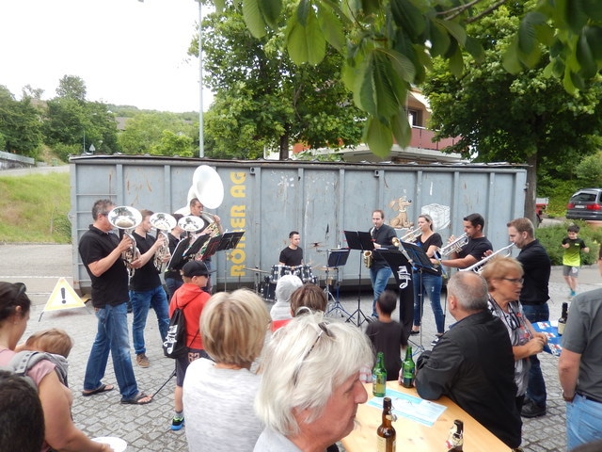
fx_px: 435
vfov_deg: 54.9
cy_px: 226
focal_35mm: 25
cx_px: 301
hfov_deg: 69.4
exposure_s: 1/30
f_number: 3.4
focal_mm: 4.5
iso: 125
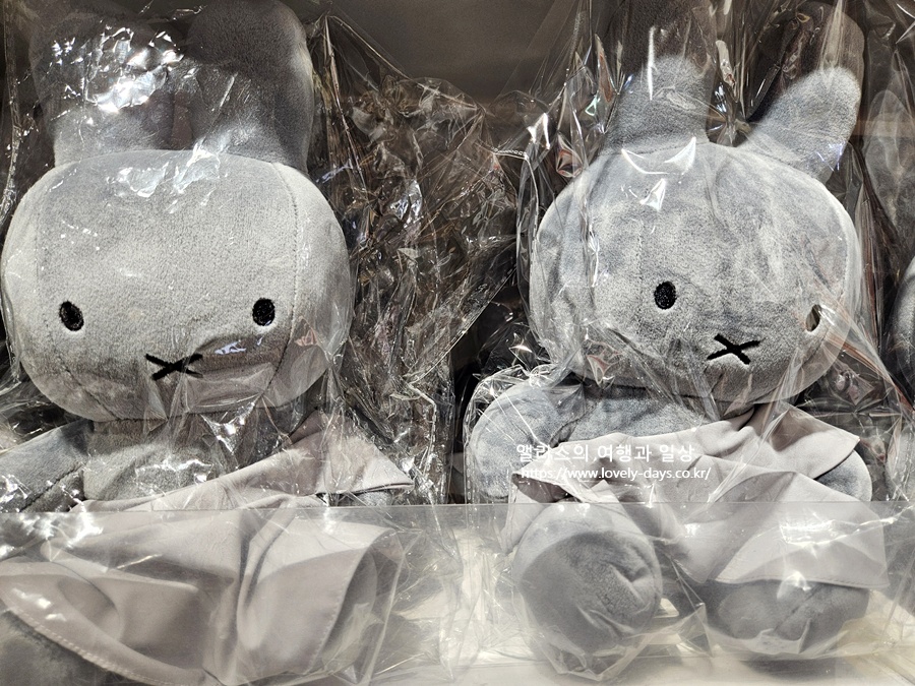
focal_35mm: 23
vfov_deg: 58.9
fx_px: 608
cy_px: 343
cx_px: 458
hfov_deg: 73.9
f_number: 1.8
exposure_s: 1/180
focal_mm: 5.4
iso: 100
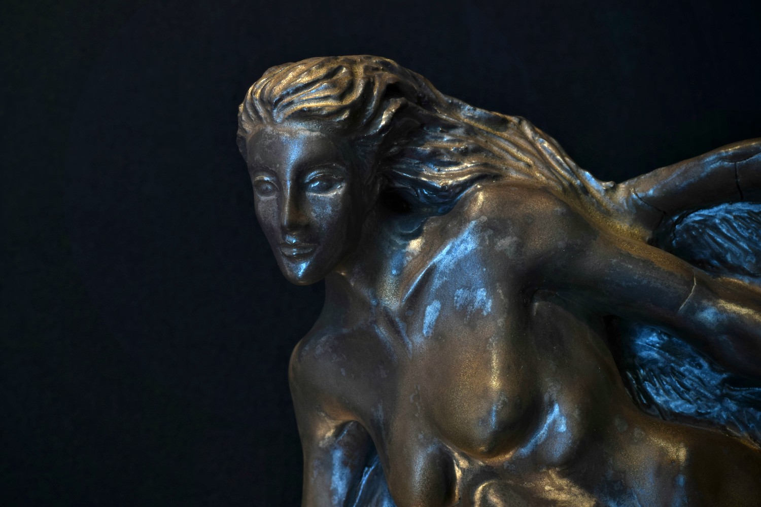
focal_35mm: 75
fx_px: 1585
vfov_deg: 18.2
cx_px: 380
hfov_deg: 27.0
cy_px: 254
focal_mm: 50
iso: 100
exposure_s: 2.5
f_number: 16
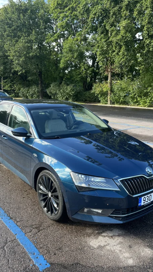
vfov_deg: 64.3
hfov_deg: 38.8
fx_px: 217
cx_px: 64
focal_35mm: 30
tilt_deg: -9.3
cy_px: 134
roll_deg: +0.3
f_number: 1.6
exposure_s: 1/309
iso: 50
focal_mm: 5.1
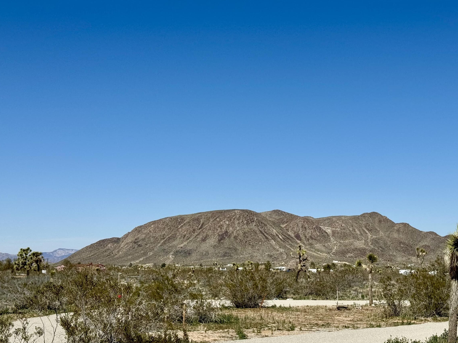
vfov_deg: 23.3
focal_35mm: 63
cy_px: 196
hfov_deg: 30.6
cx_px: 292
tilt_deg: +2.8
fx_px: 833
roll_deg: -0.2
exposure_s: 1/10526
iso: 80
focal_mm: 6.86
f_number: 1.78
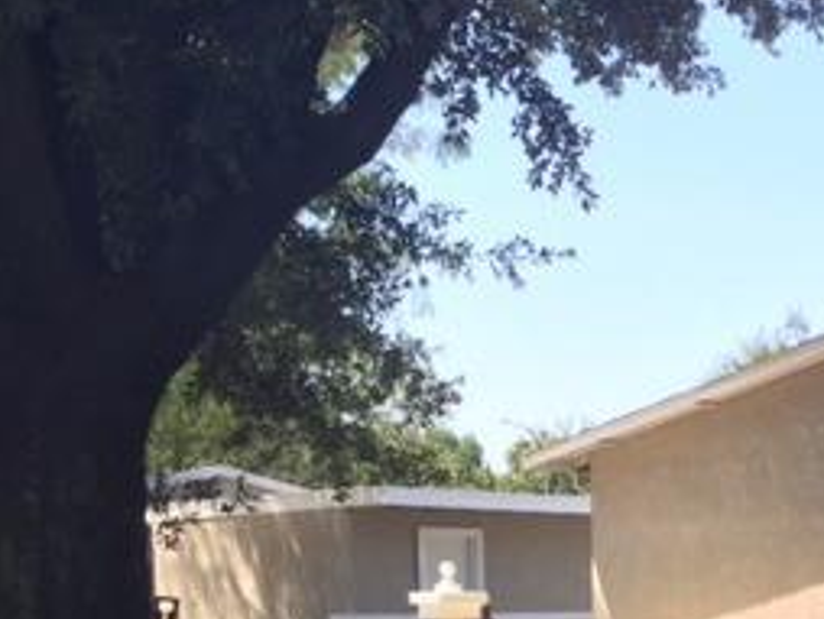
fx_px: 1739
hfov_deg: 23.9
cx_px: 1032
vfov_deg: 19.1
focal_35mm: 73
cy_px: 739
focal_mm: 4.15
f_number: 2.2
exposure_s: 1/471
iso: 32
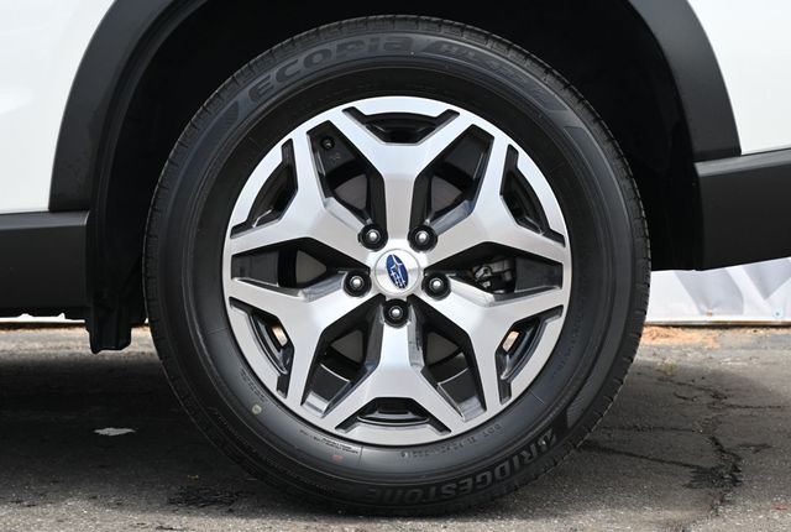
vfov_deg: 23.9
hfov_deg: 35.0
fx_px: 1255
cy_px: 266
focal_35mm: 57
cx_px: 396
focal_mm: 38
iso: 320
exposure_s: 1/250
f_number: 5.6
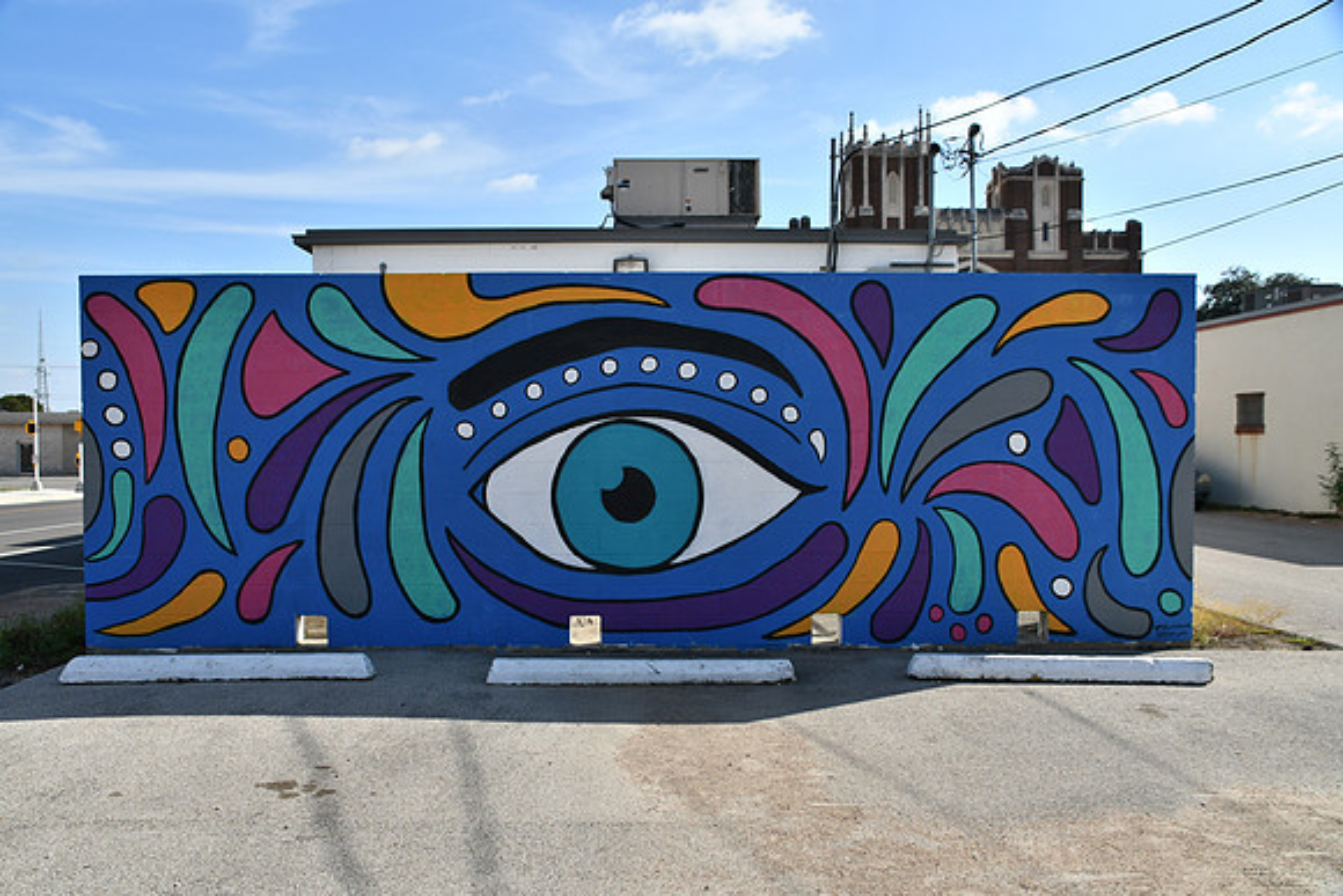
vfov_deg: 43.6
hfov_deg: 61.9
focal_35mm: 30
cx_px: 672
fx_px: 1119
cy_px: 448
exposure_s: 1/320
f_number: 9
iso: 100
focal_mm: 20
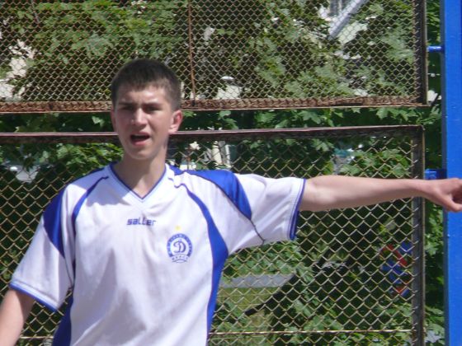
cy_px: 173
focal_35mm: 682
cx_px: 231
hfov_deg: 2.9
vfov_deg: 2.2
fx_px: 9102
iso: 100
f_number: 6.3
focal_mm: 81
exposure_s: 1/500
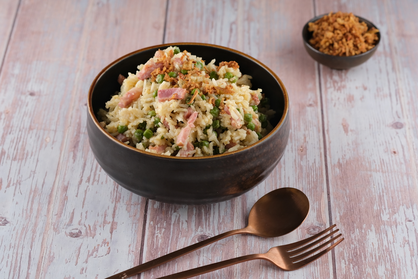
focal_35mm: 90
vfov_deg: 15.2
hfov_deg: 22.6
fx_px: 1045
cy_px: 140
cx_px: 209
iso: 160
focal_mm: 60
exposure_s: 1/125
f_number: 5.6
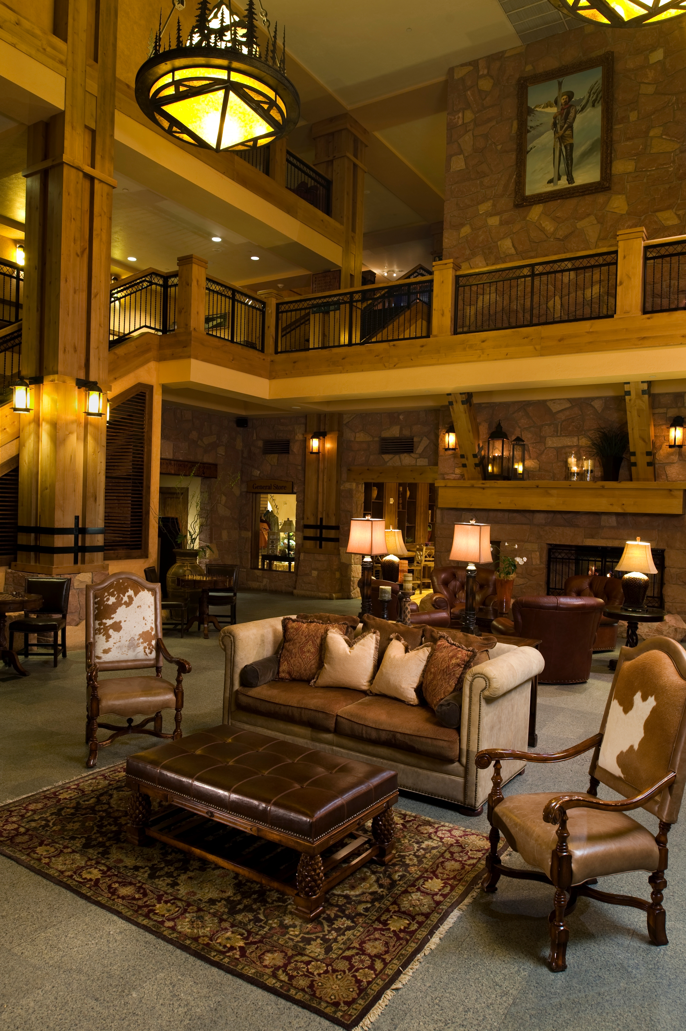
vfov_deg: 73.8
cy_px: 516
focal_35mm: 24
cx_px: 343
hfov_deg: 53.1
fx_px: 687
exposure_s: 3
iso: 100
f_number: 8
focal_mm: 24
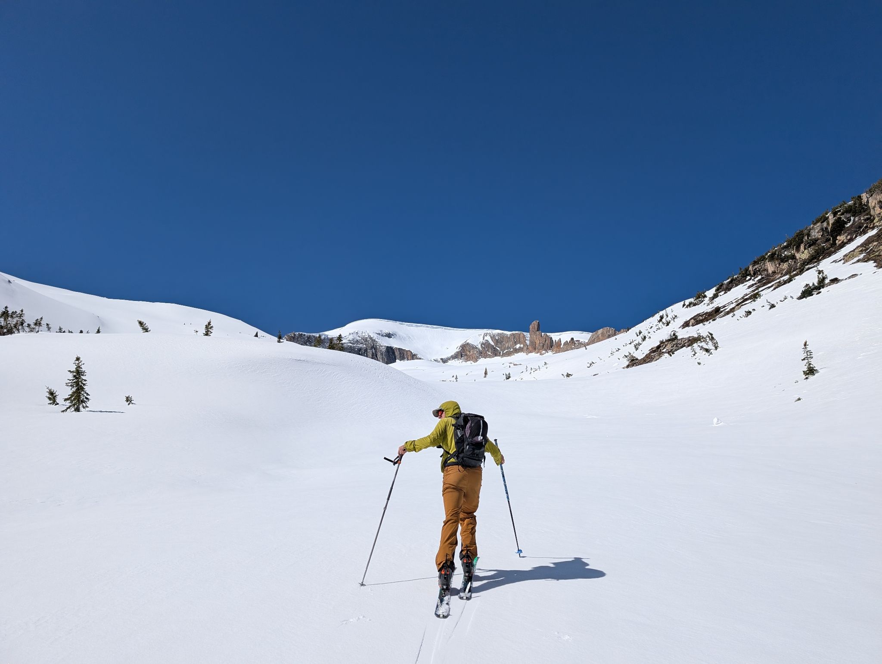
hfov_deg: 71.5
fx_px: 612
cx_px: 441
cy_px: 332
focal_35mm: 24
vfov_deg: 56.9
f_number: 1.68
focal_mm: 6.9
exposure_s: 1/4065
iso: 31
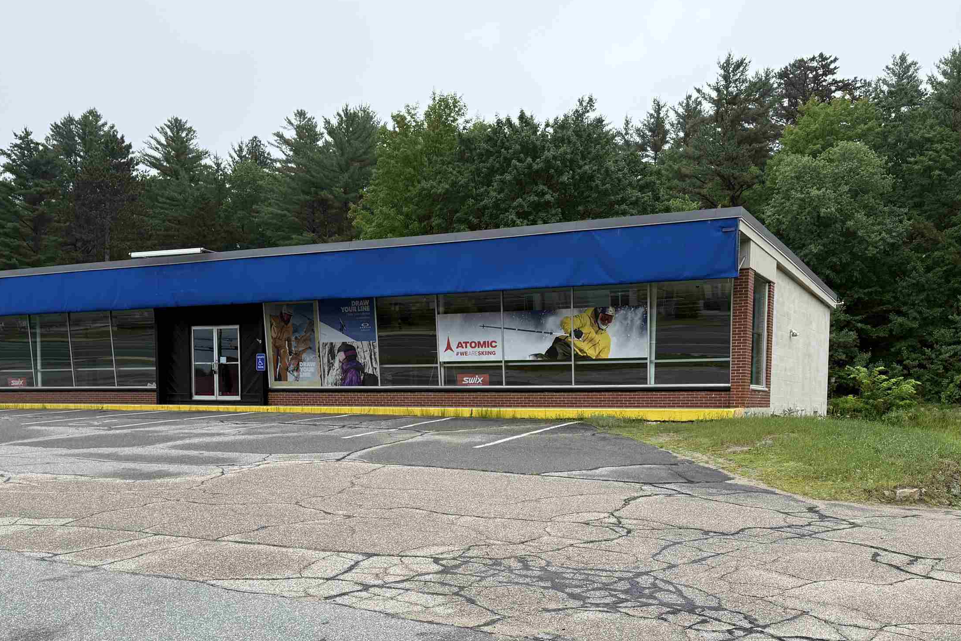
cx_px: 489
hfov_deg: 54.4
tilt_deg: -2.7
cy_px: 468
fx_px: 934
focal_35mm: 35
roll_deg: -0.2
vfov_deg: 37.1
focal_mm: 6.76
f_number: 1.78
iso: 100
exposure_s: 1/1464
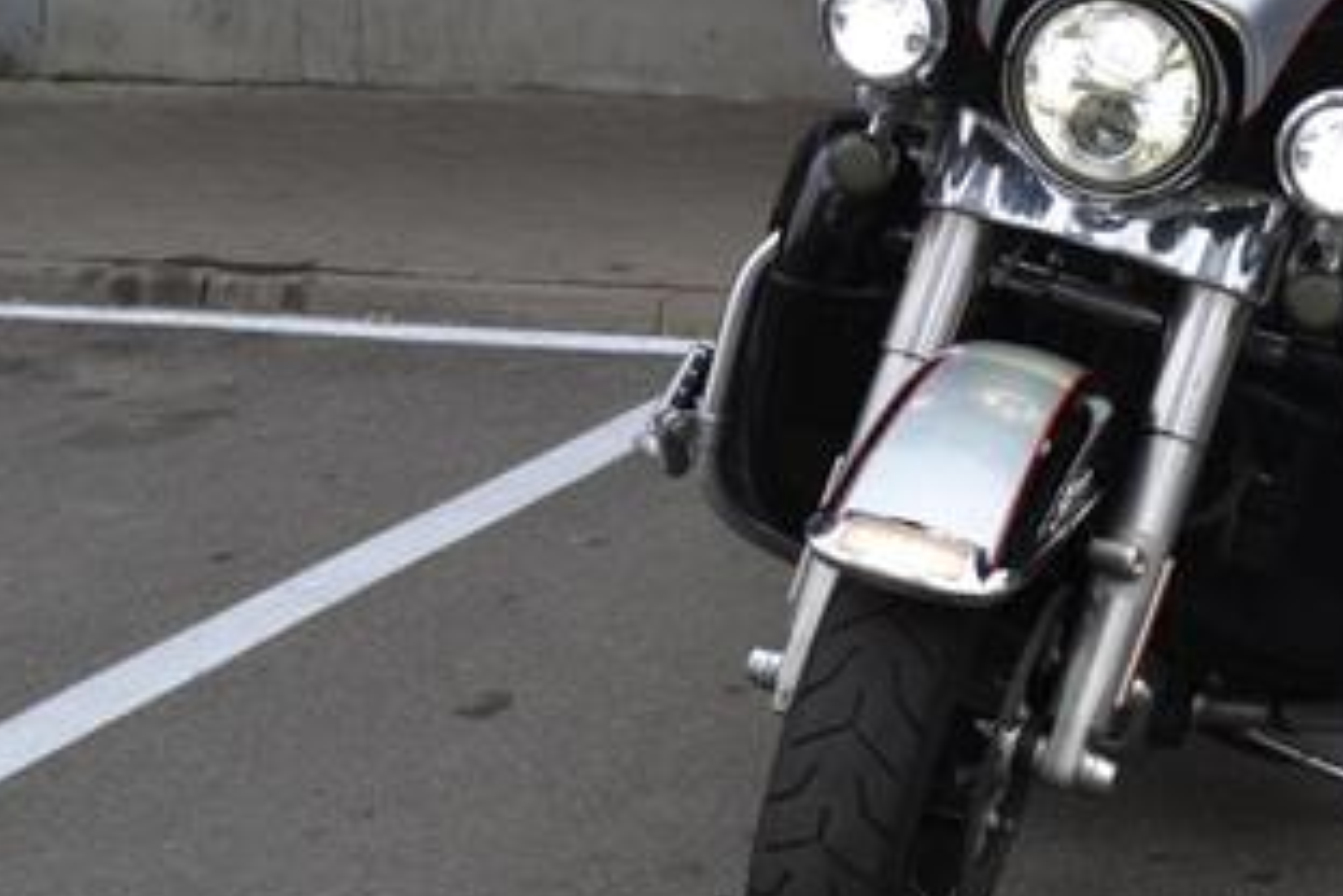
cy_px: 230
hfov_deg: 23.5
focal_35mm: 84
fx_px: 3133
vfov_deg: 16.2
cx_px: 1229
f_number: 5.6
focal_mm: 28
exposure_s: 1/125
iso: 220
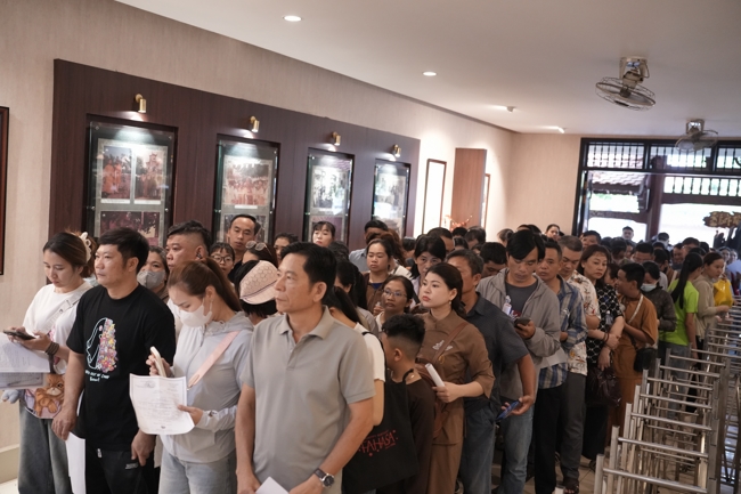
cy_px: 247
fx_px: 720
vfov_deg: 37.8
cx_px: 370
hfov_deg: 54.4
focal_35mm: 35
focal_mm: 35
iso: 5000
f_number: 2.8
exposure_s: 1/125
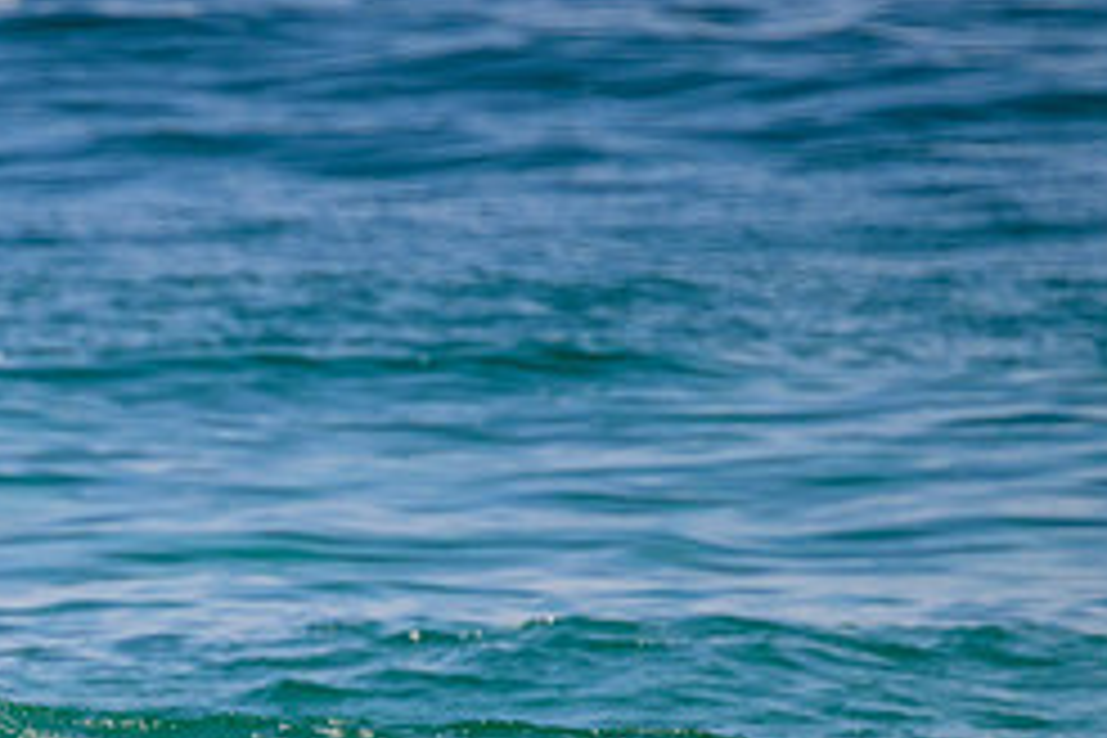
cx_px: -14
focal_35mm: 1886
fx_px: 57990
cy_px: 781
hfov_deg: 1.1
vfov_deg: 0.7
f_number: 11
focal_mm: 800
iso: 1250
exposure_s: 1/2000
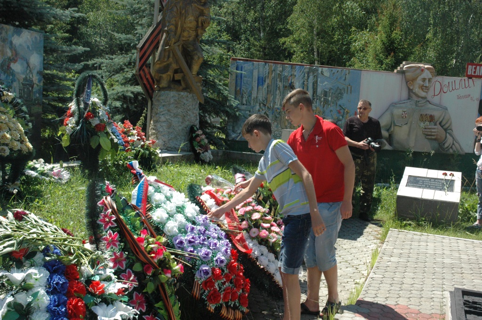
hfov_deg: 48.0
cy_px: 160
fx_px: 542
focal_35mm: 40
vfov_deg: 33.0
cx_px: 241
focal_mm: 27
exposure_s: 1/500
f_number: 11
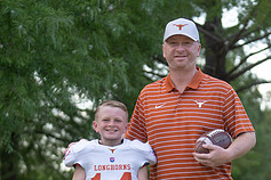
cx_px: 160
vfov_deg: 8.0
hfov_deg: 12.0
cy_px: 209
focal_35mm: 171
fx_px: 1287
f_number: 2.8
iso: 100
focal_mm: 70
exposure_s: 1/400
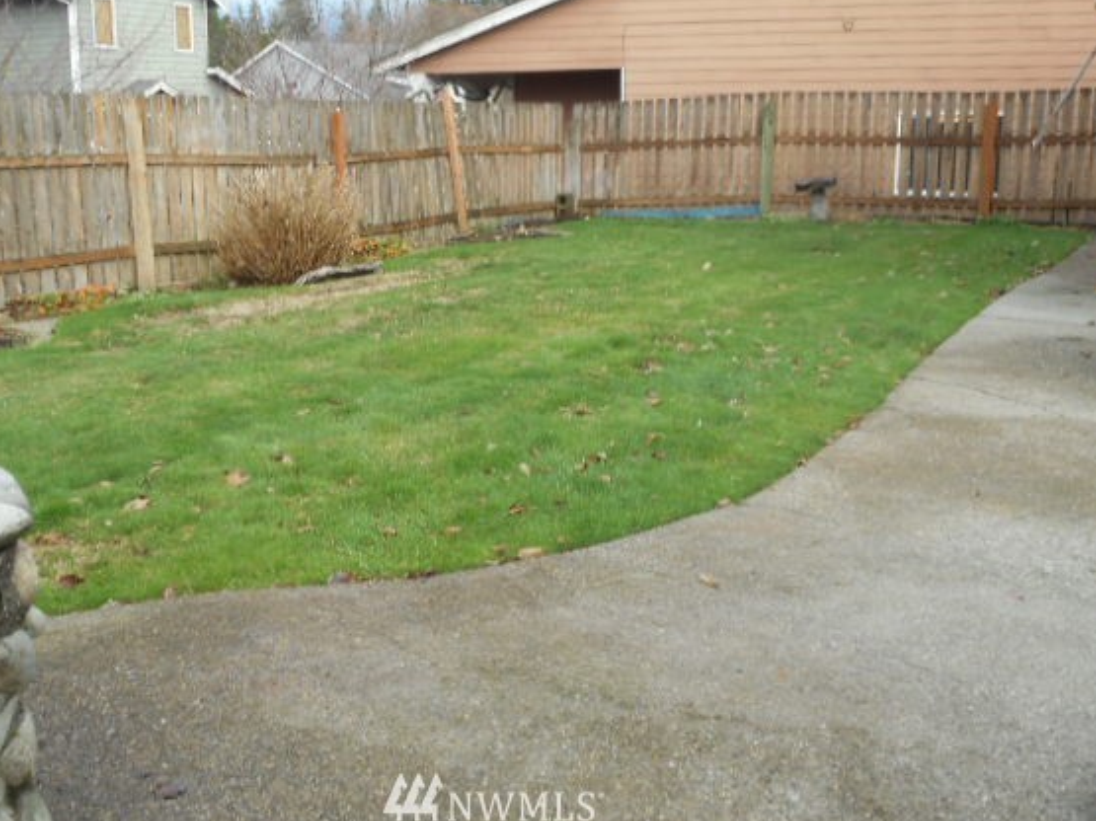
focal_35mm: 45
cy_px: 399
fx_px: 1424
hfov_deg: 42.0
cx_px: 494
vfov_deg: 32.2
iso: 80
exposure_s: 1/50
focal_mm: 6.9
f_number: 4.5
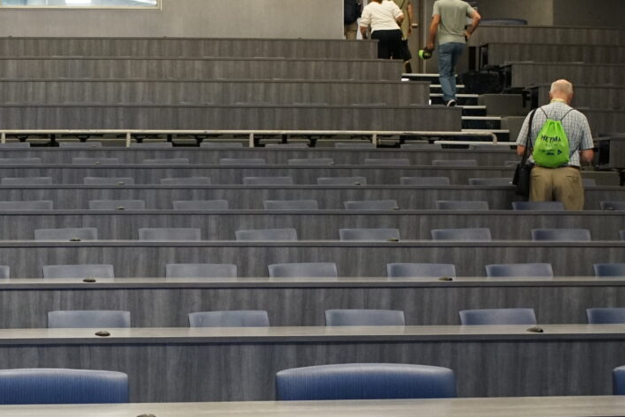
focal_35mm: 72
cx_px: 2
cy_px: 315
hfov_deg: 26.6
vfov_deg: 18.8
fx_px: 1250
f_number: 2.8
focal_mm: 20
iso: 2500
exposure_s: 1/160
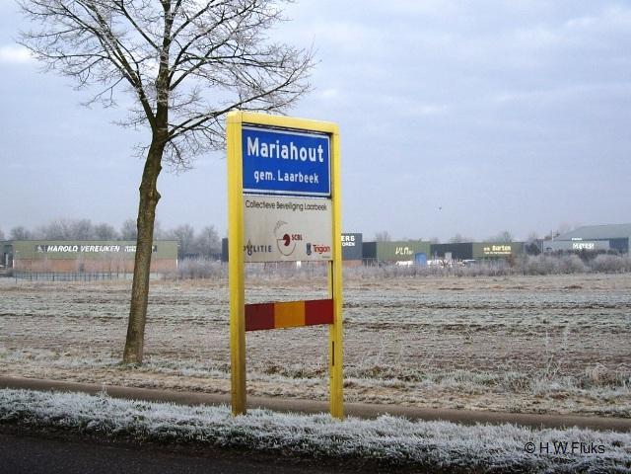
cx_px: 316
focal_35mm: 38
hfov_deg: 49.0
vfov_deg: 37.7
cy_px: 237
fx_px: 693
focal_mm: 7.9
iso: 64
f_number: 2.8
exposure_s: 1/500
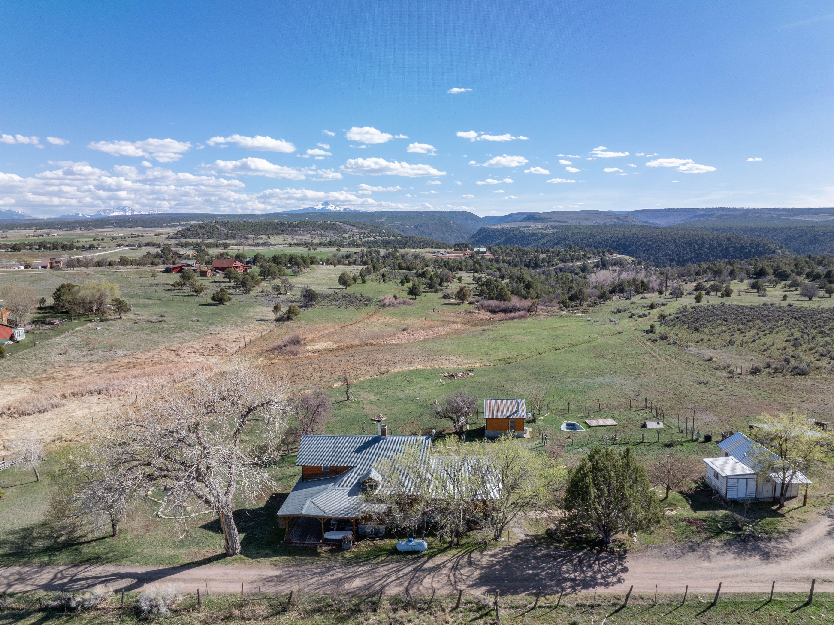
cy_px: 312
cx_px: 417
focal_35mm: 24
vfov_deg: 56.8
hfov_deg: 71.6
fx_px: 578
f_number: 11
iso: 100
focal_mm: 12.29
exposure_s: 1/160
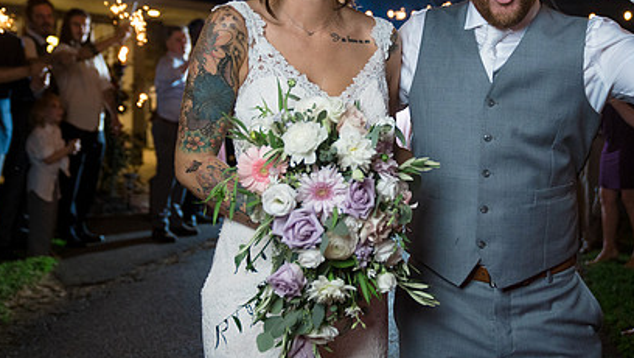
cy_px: 118
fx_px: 942
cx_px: 427
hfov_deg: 36.8
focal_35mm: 56
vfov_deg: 21.4
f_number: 2.8
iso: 2000
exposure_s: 1/200
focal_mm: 34
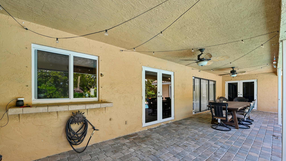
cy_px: 93
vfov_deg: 70.1
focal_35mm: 15
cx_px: 143
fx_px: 114
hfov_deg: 103.0
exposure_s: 1/30
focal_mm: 14
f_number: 7.1
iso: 100
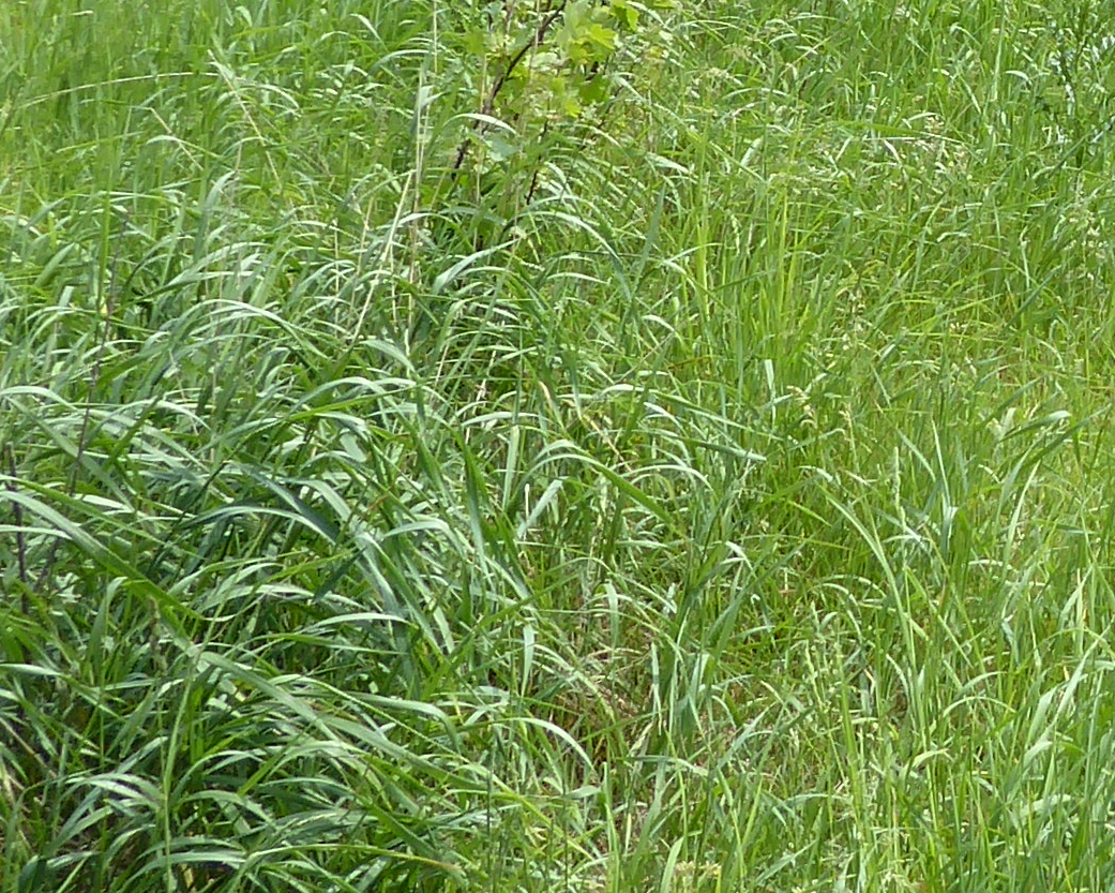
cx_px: 1643
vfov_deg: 11.3
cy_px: -123
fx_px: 4455
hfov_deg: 13.5
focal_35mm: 135
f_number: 3.7
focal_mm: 6.3
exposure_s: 1/400
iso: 80
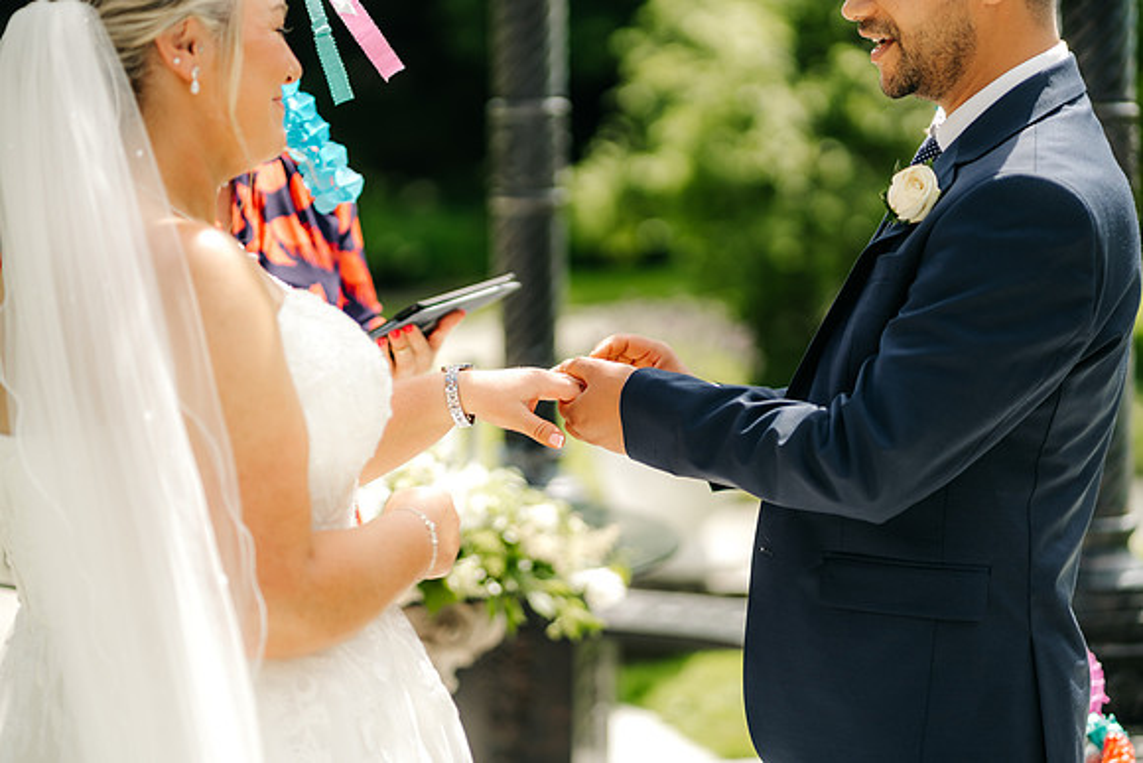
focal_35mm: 88
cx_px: 572
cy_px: 382
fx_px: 2786
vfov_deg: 15.6
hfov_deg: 23.2
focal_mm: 85
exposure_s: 1/2000
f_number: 2
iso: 100
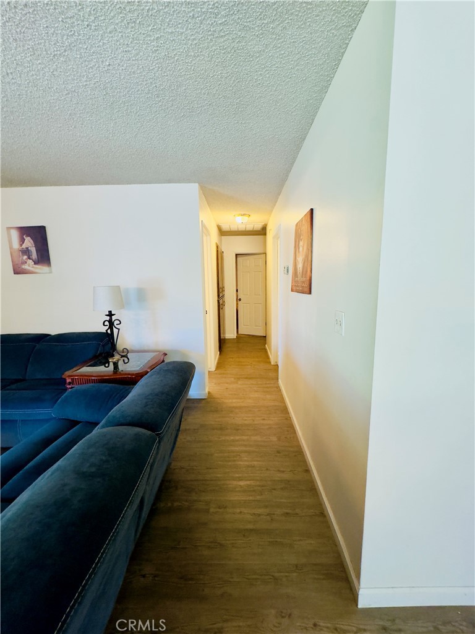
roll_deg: +1.2
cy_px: 317
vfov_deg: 102.1
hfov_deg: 85.7
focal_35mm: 14
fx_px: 256
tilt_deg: -8.3
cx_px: 238
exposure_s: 1/60
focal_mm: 2.22
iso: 320
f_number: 2.2
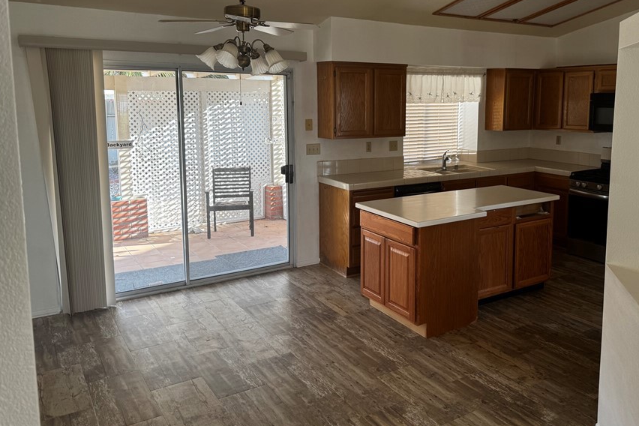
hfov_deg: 61.5
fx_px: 532
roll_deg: -0.6
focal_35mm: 30
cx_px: 379
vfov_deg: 43.3
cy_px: 160
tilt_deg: -7.5
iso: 100
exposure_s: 1/121
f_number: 1.78
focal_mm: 6.76
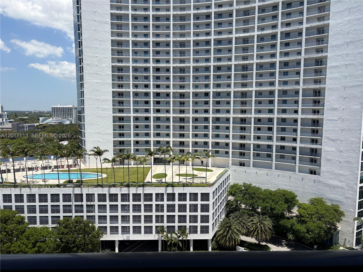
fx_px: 273
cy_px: 136
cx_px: 182
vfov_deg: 53.1
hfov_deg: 67.3
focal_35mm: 26
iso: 50
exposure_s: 1/4065
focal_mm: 5.96
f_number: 1.6
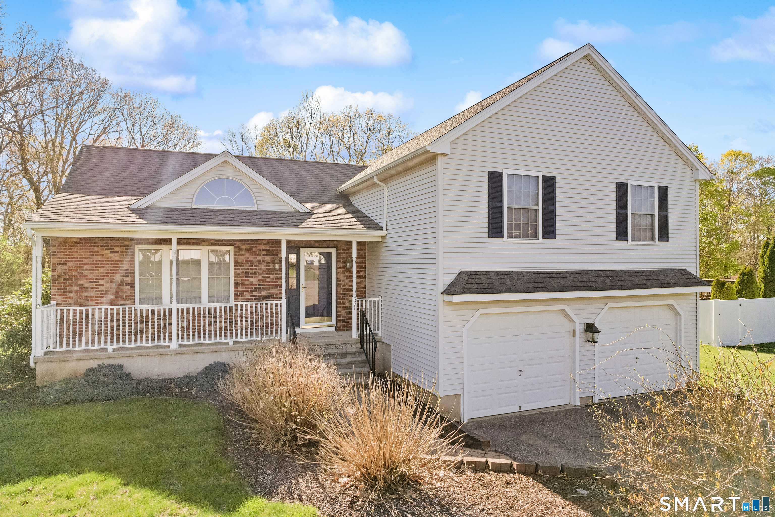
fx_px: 474
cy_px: 258
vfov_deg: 57.2
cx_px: 388
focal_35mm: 22
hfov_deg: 78.6
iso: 200
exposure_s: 1/2500
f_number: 2.8
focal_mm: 8.38
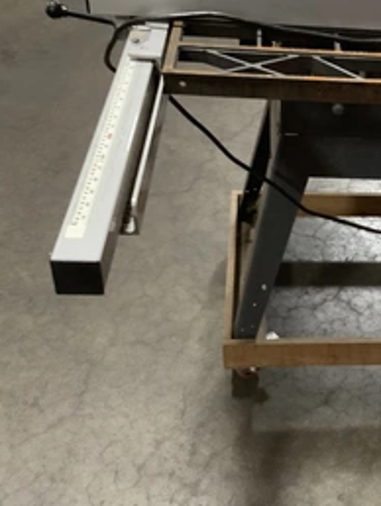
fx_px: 703
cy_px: 233
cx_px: 365
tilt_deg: -39.0
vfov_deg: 39.6
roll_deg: -6.9
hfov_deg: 28.7
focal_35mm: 48
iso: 640
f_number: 2.4
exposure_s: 1/24
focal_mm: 3.3
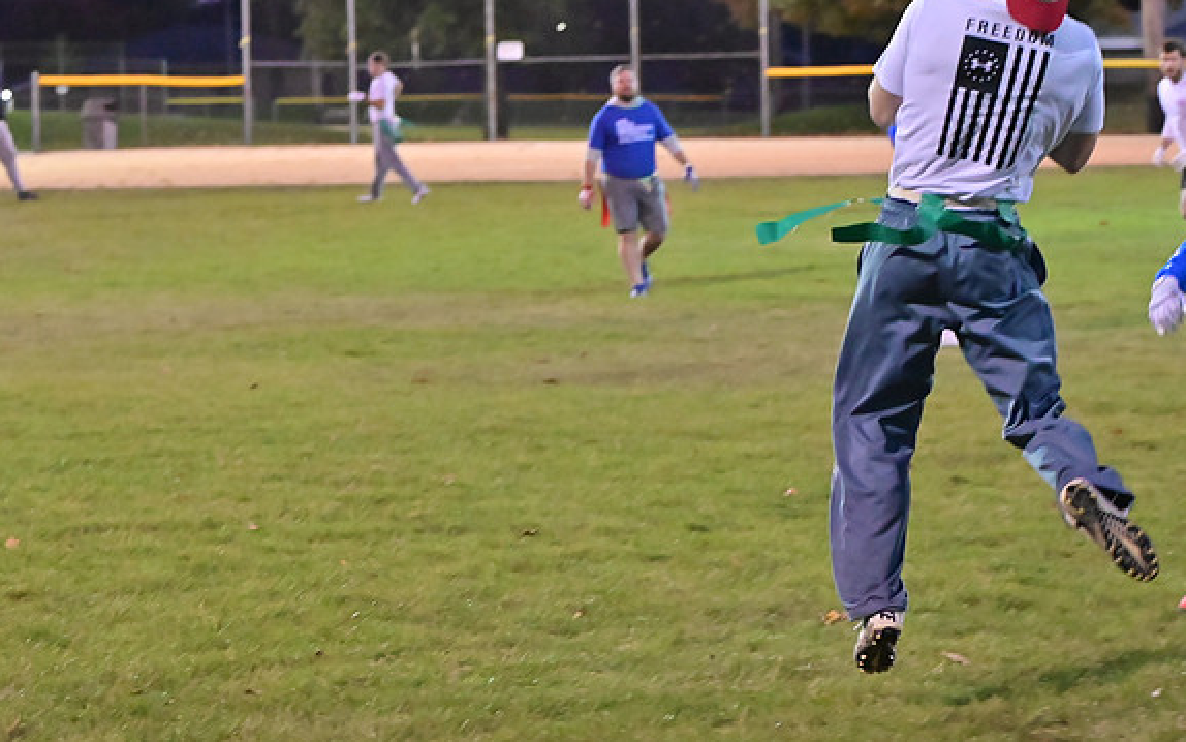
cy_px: 377
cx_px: 597
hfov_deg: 15.0
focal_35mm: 139
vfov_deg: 9.4
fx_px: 4494
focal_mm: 90
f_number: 4
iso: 6400
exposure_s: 1/400
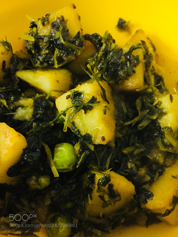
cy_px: 118
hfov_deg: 48.2
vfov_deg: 61.7
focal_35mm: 29
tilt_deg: -58.2
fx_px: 199
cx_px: 89
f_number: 2.2
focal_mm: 4.15
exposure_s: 1/17
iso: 320
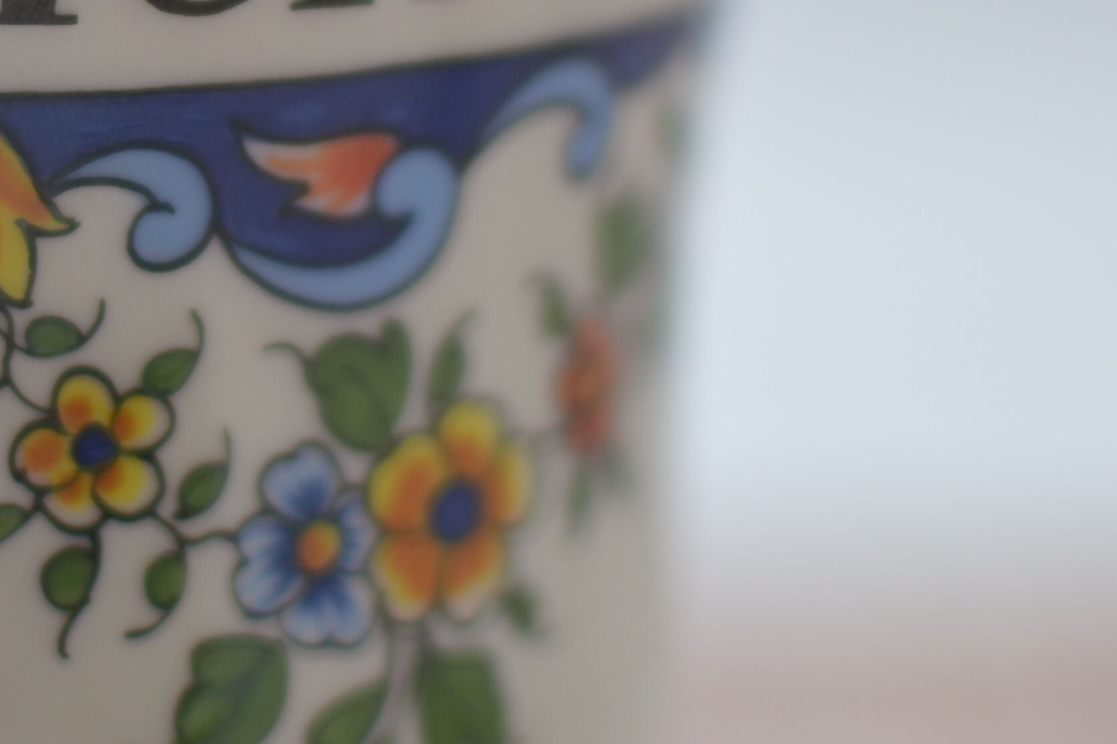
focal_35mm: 144
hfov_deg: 14.1
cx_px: 188
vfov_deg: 9.4
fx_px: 4479
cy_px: -95
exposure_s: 1/500
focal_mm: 35
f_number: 1.8
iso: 100
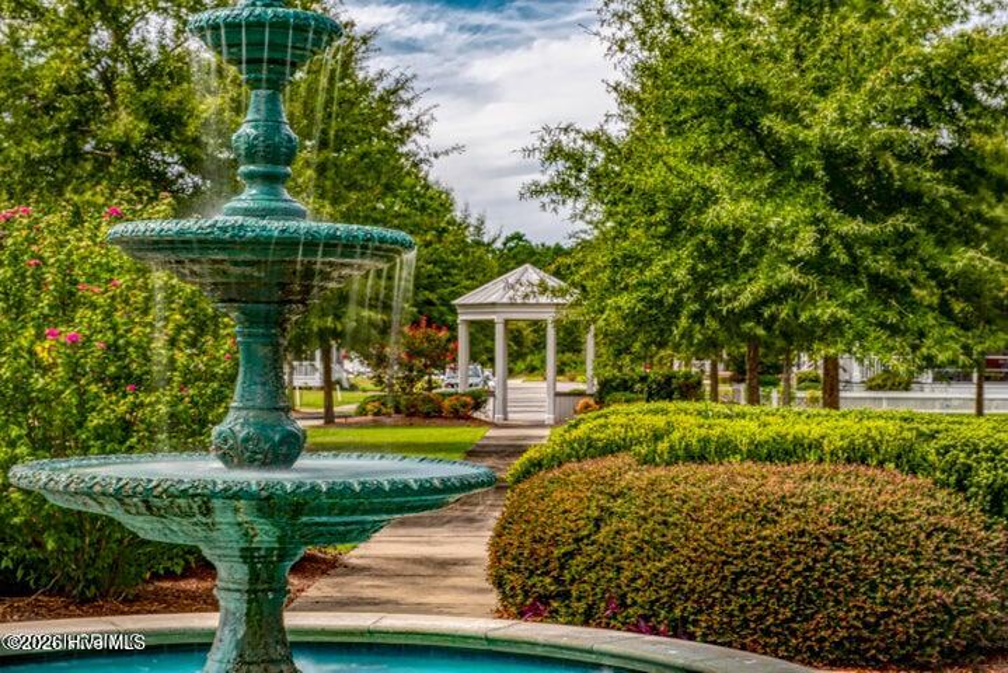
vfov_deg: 19.5
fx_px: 1961
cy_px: 336
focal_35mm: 70
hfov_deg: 28.8
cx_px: 504
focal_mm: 70
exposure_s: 6
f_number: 9
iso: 50
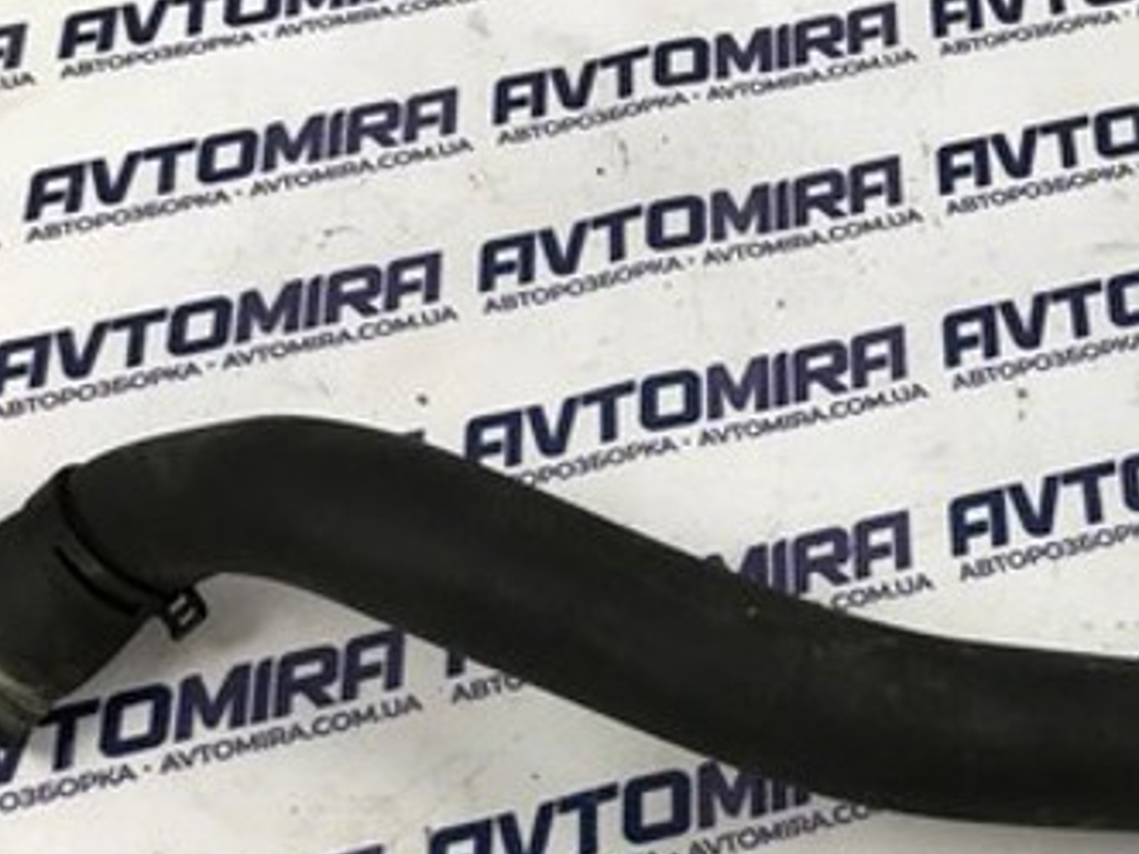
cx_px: 817
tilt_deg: -66.1
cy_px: 737
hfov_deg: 35.0
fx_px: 1777
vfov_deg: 26.3
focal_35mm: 54
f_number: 1.8
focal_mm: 3.99
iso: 25
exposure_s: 1/33
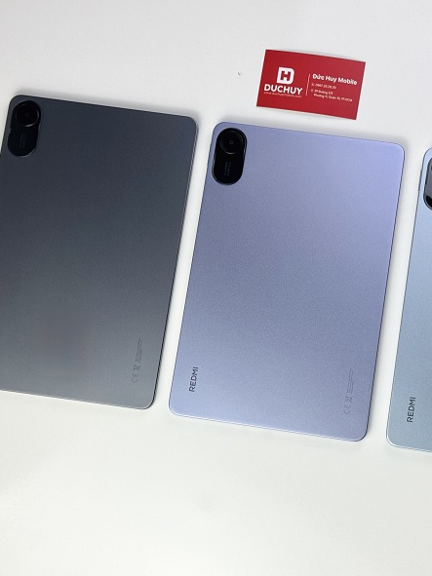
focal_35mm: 65
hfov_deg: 22.5
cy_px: 291
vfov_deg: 29.8
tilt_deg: -81.6
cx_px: 292
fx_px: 1082
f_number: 1.78
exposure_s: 1/294
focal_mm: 6.76
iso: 64
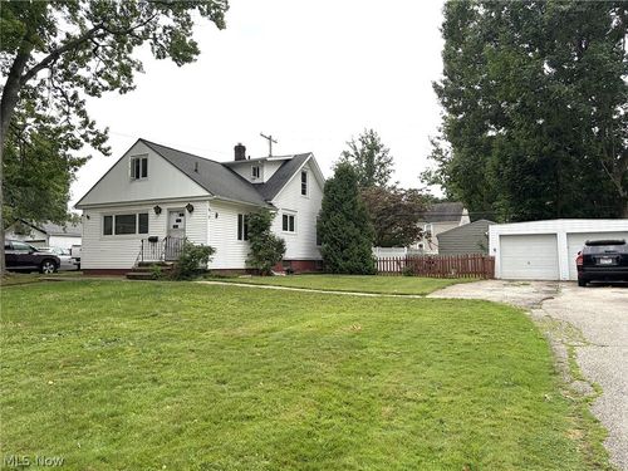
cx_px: 314
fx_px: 472
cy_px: 236
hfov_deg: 67.3
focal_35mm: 26
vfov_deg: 53.1
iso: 50
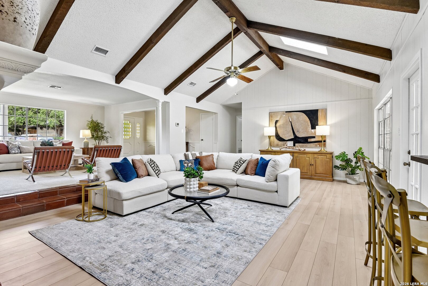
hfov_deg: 93.3
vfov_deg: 70.4
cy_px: 143
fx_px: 202
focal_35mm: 17
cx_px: 214
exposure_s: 1/20
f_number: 8
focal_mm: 17
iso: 1100
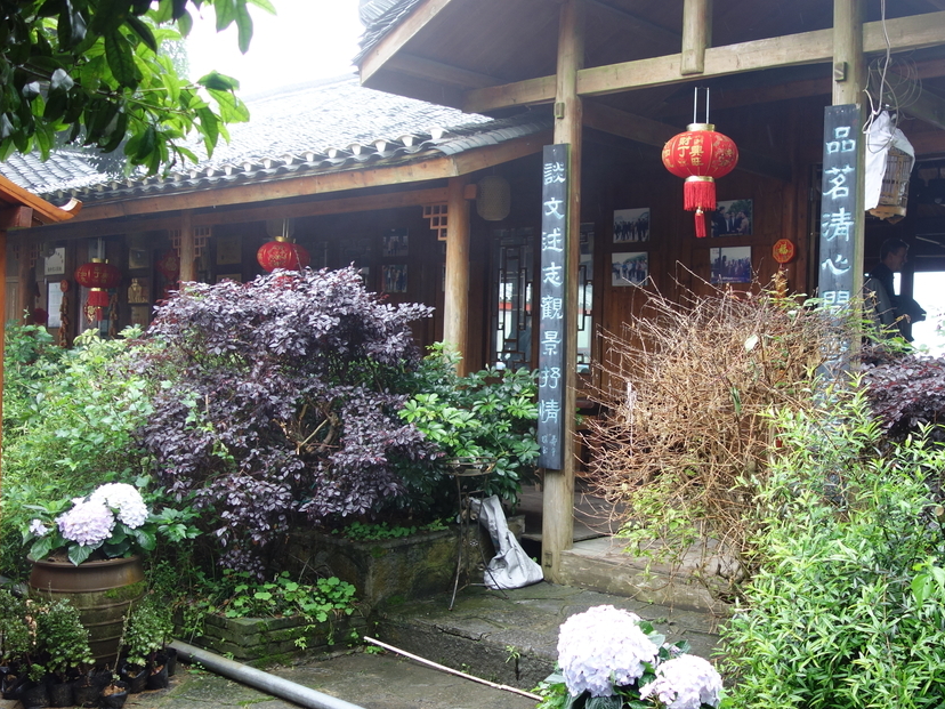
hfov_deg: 47.3
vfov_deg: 36.8
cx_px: 606
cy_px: 370
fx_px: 1065
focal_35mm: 39
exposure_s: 1/100
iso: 125
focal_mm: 10.4
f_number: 2
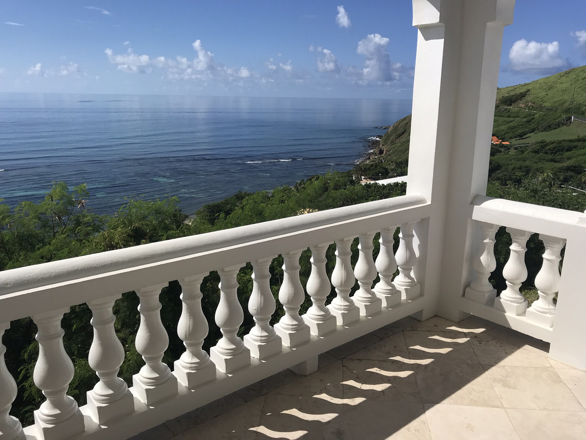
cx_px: 293
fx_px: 474
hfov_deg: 63.4
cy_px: 220
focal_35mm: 28
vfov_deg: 49.7
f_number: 1.8
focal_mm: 3.99
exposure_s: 1/5319
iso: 20
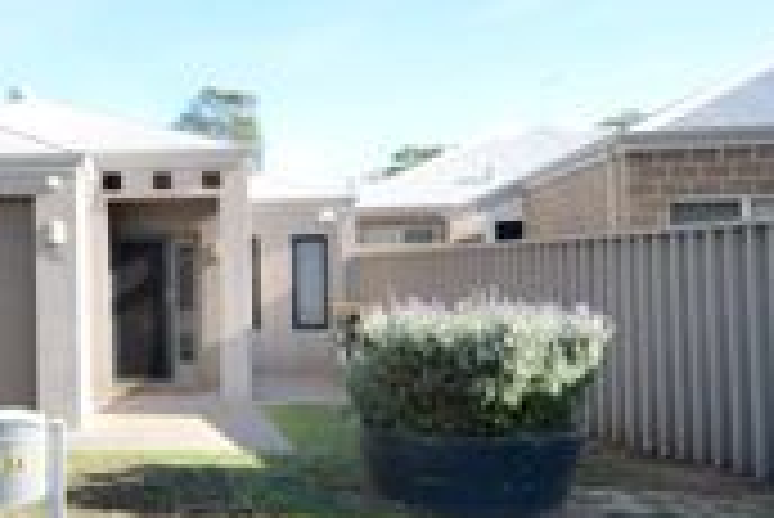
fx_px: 882
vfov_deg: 32.7
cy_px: 227
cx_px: 50
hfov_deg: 42.6
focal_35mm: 41
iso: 200
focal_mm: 10
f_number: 4
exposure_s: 1/640
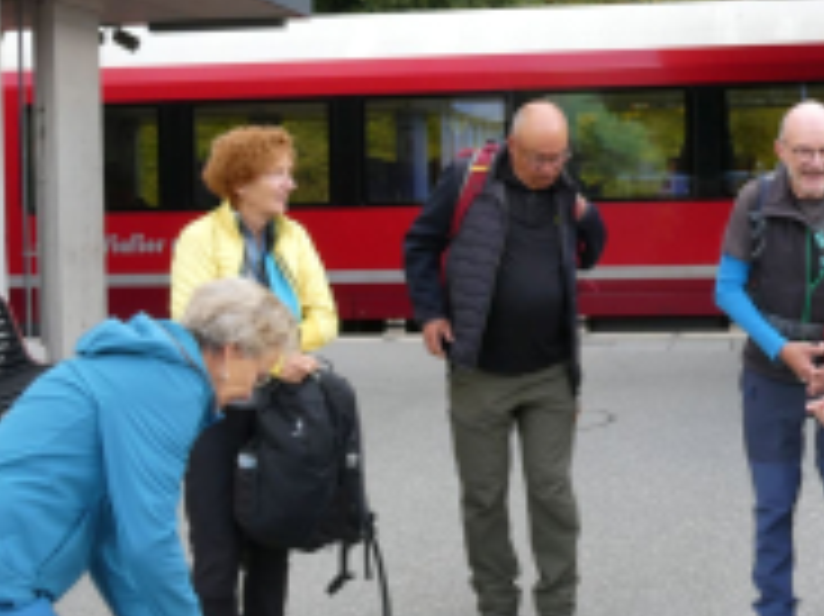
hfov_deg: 34.0
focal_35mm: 56
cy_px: 225
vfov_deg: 26.0
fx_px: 1332
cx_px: 565
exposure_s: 1/100
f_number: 3.3
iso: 80
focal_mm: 4.3
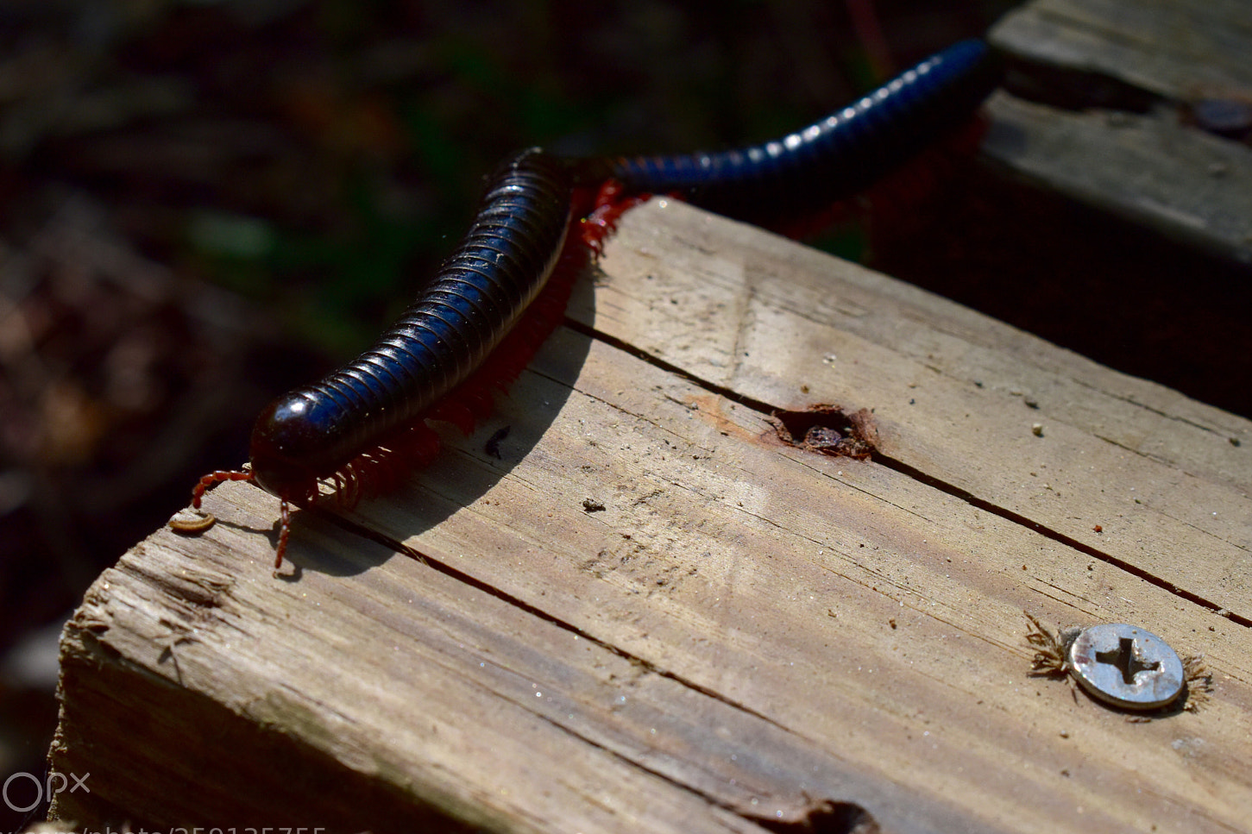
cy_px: 446
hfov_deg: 23.6
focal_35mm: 86
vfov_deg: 15.9
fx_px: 2990
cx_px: 566
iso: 400
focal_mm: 52
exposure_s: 1/500
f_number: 11
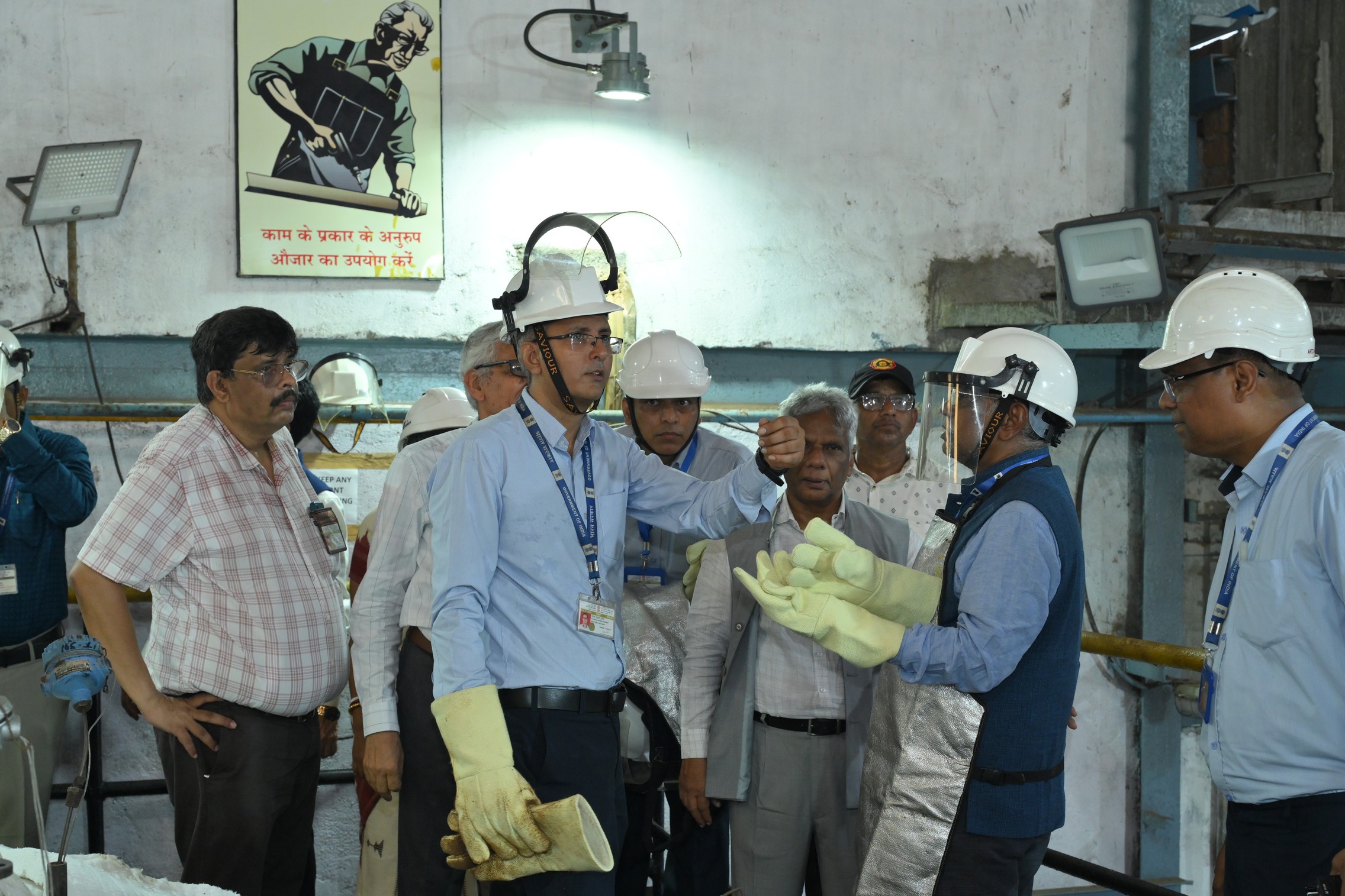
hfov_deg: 36.9
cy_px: 448
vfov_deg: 25.1
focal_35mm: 54
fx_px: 2017
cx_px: 672
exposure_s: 1/200
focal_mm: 54
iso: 1600
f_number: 6.3
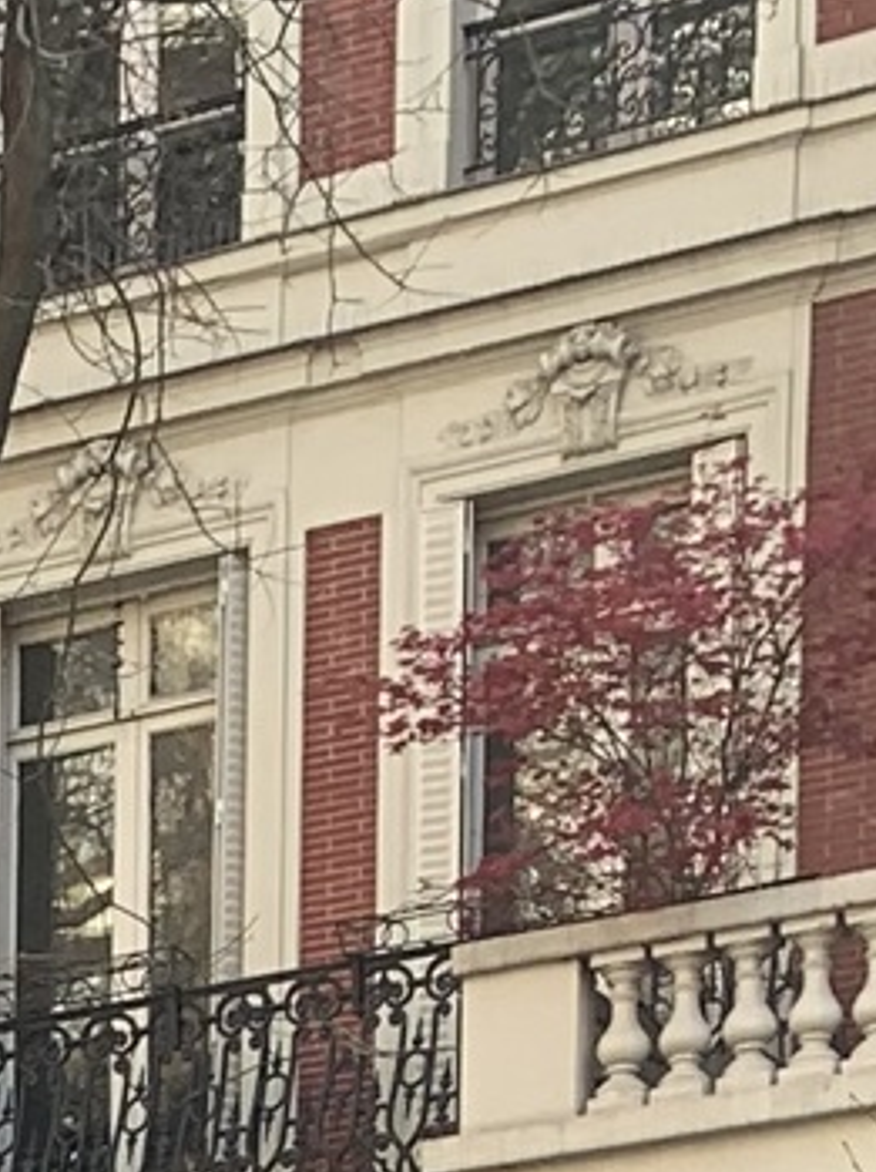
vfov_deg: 9.2
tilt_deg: -5.2
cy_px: 3348
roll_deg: +0.3
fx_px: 6051
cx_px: -1064
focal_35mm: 179
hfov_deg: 7.8
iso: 25
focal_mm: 4.25
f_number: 1.8
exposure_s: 1/287
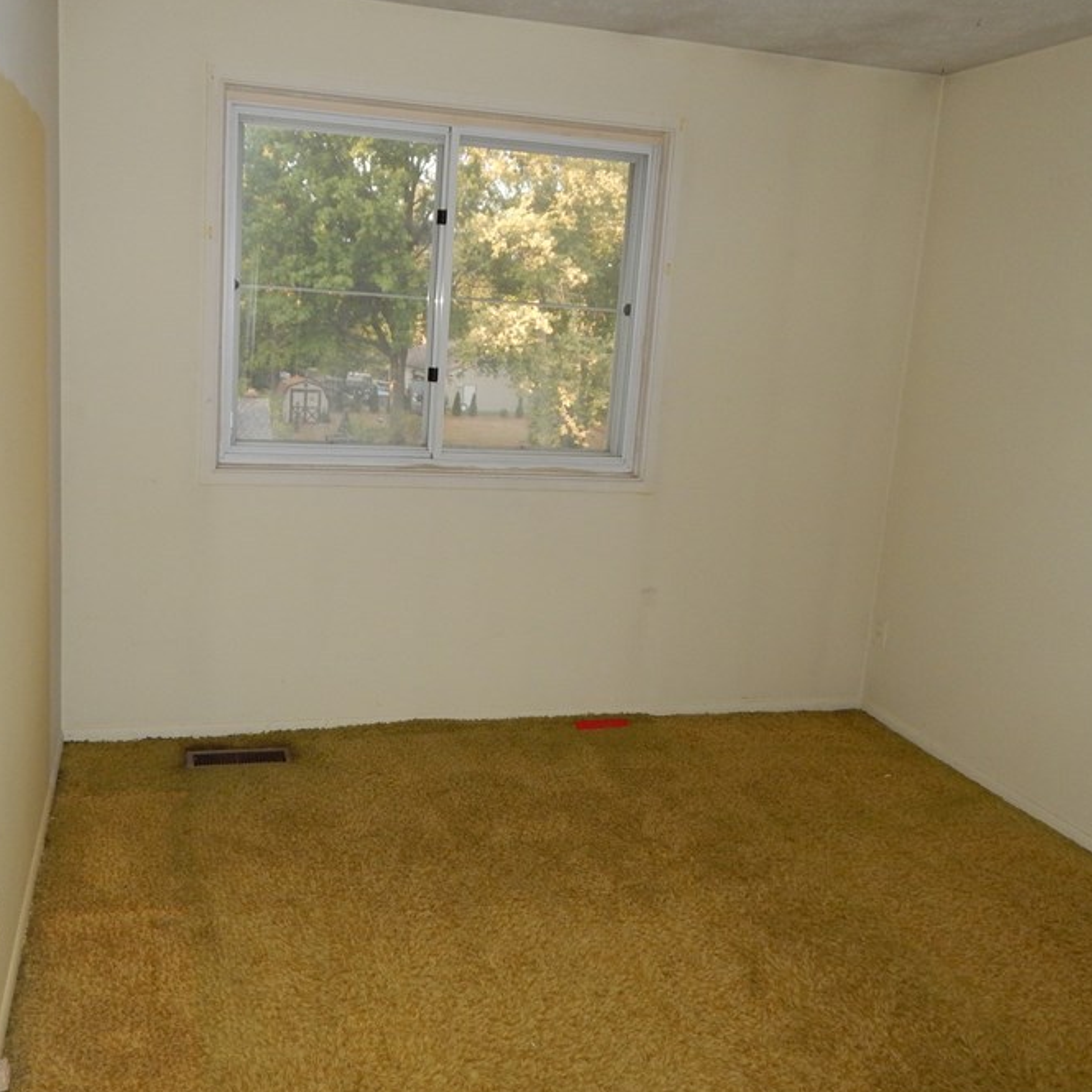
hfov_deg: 53.8
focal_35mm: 30
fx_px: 1071
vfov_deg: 54.0
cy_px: 507
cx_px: 452
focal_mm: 4
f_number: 3
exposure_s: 1/30
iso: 200
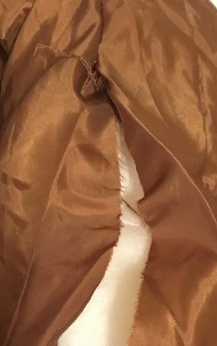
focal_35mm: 60
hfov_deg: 21.5
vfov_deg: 31.9
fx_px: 567
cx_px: 49
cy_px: 330
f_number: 2.2
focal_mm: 4.15
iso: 400
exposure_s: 1/15
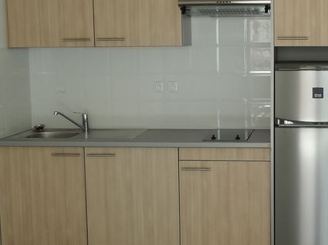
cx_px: 257
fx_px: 634
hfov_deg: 28.4
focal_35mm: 67
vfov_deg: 21.9
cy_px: 123
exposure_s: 1/40
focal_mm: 5
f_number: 3.9
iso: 100
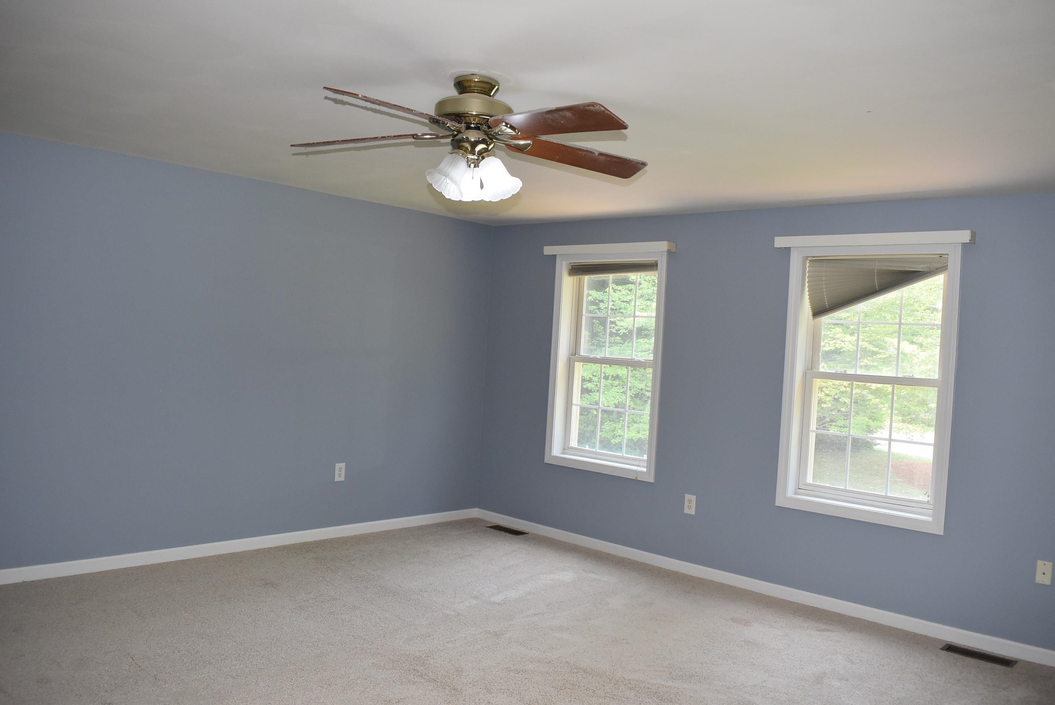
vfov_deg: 48.0
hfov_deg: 67.3
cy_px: 352
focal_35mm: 27
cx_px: 528
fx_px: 792
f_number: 5.6
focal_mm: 18
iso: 800
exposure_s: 1/125
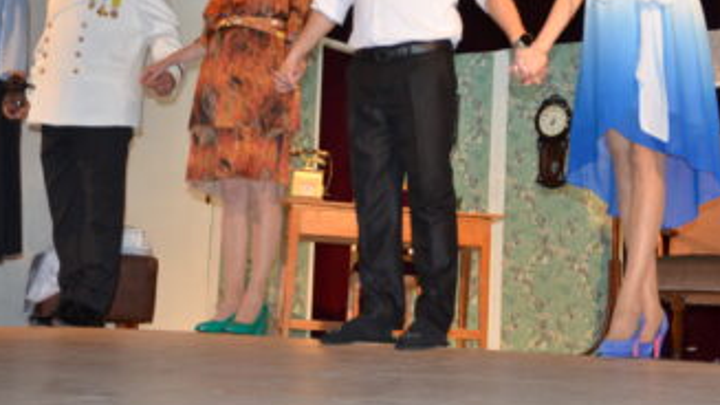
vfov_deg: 17.1
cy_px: 10
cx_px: 403
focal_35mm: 69
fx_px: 1317
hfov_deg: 30.5
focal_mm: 24
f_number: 3.8
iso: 800
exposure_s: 1/60
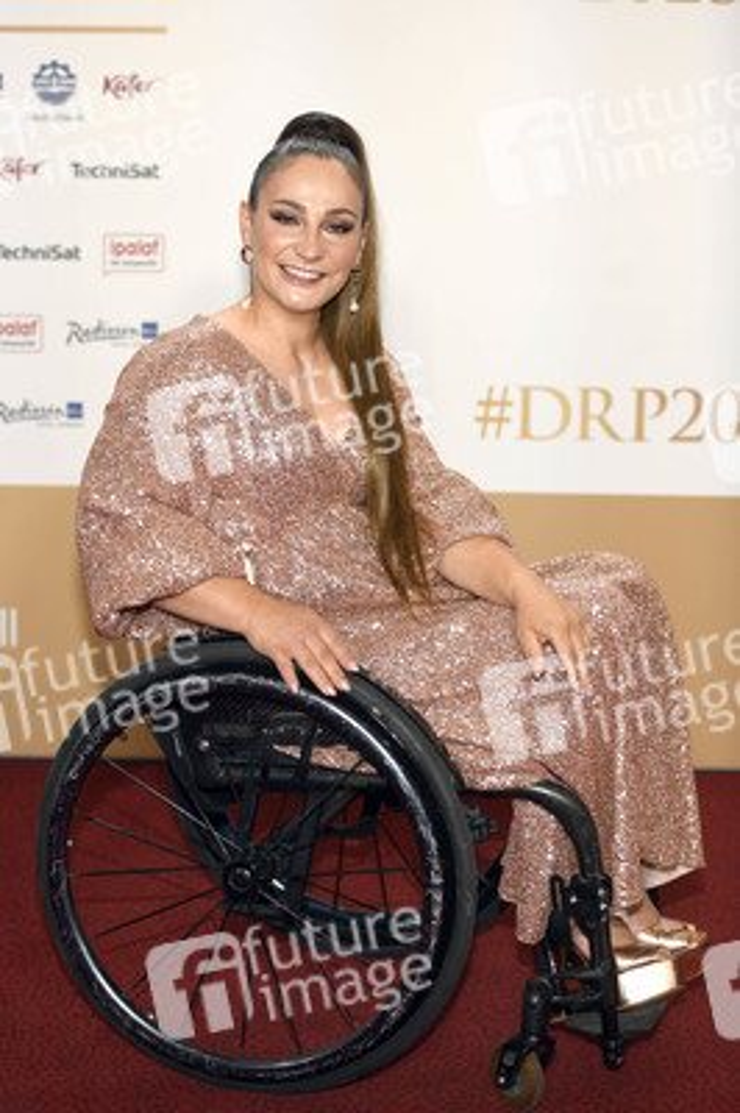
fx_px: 2162
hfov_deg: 19.4
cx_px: 370
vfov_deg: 28.9
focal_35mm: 70
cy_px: 556
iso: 640
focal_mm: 70
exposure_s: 1/500
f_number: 3.2
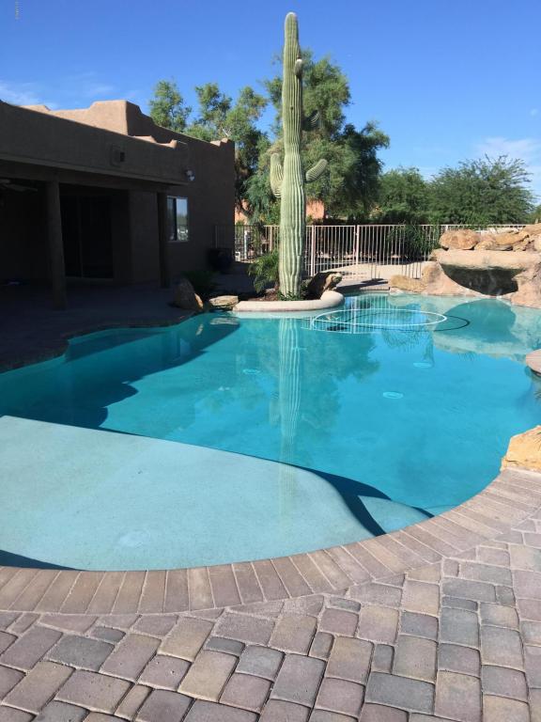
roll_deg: -2.5
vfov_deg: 61.7
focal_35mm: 29
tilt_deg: -11.4
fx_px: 604
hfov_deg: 48.2
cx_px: 270
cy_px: 361
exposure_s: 1/1570
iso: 25
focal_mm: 4.15
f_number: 2.2
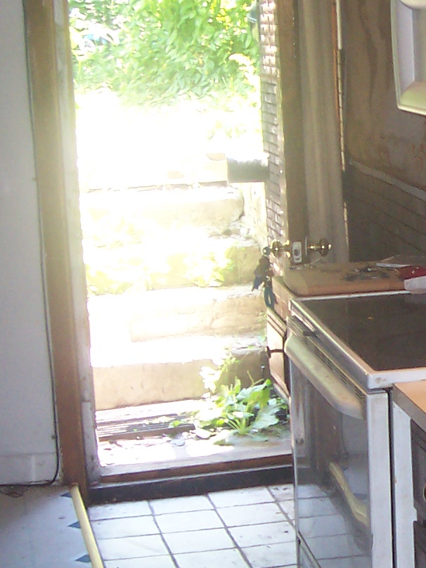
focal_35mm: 93
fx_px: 1526
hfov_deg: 15.5
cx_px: 457
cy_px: 303
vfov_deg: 21.1
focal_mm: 5.6
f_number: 2.8
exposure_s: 1/60
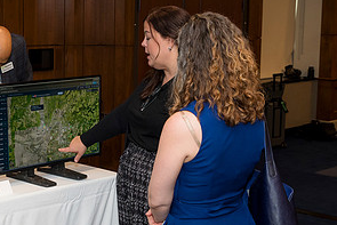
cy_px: 151
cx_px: 17
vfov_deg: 22.2
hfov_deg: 31.0
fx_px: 571
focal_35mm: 61
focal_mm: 31
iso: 800
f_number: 5
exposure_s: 1/125
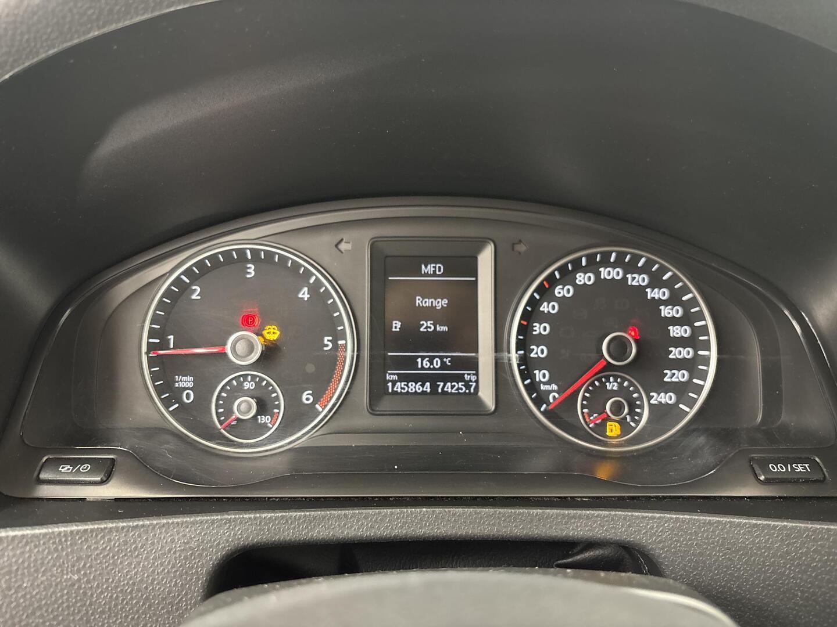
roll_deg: -0.6
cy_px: 314
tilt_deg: -24.9
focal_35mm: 26
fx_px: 629
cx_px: 418
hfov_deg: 67.3
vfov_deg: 53.1
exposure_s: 1/33
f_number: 1.6
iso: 500
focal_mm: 5.96
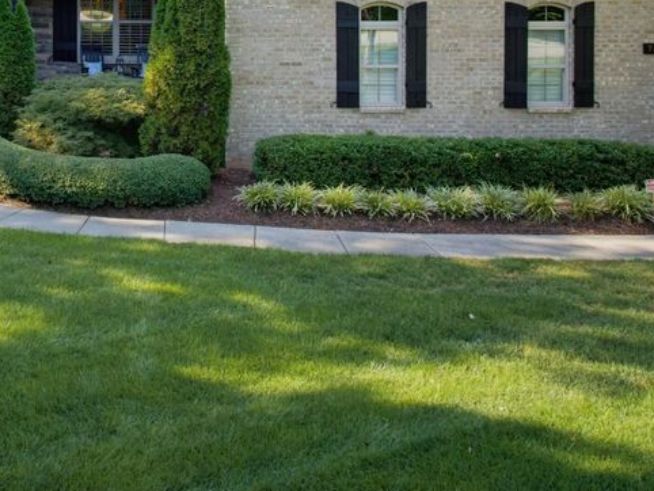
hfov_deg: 35.5
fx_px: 964
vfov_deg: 26.9
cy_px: -8
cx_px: 77
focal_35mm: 51
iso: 420
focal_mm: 12.3
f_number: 2.8
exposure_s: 1/640
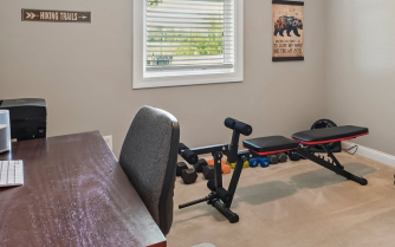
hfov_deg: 57.8
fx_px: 345
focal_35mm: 32
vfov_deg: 37.4
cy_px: 35
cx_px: 276
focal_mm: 14
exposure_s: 1/8
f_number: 8
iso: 400
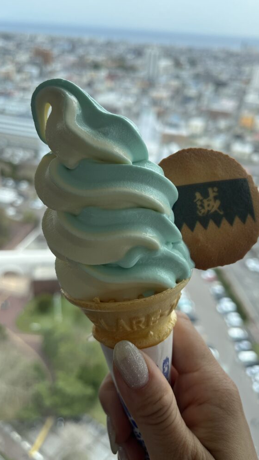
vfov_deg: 66.1
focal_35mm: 29
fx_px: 354
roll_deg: -4.6
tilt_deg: -28.6
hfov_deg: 40.2
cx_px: 137
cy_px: 226
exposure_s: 1/1066
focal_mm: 5.1
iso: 50
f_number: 1.6
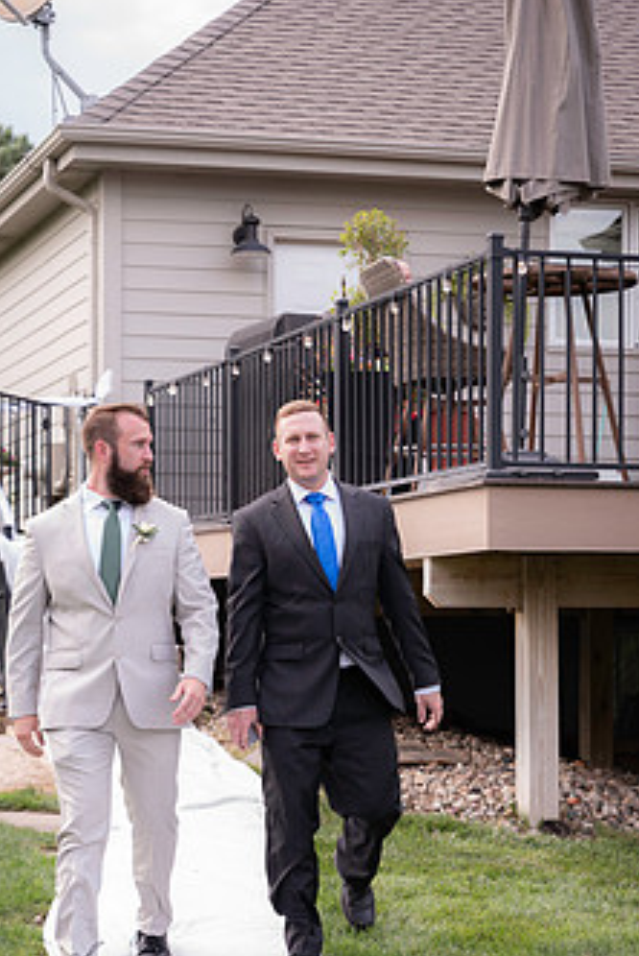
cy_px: 639
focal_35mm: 88
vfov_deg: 23.0
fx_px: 2338
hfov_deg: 15.5
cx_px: 216
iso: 560
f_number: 4
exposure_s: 1/400
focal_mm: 65
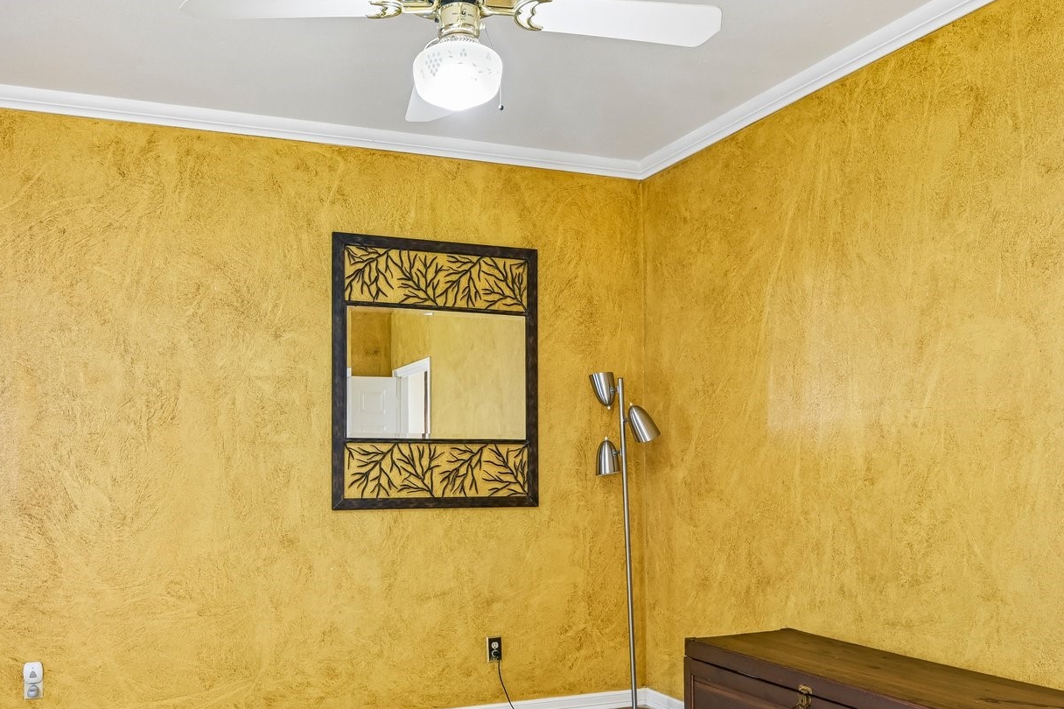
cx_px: 410
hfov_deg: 58.1
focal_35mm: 32
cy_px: 460
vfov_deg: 40.7
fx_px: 945
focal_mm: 19
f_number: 8
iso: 400
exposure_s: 1/5
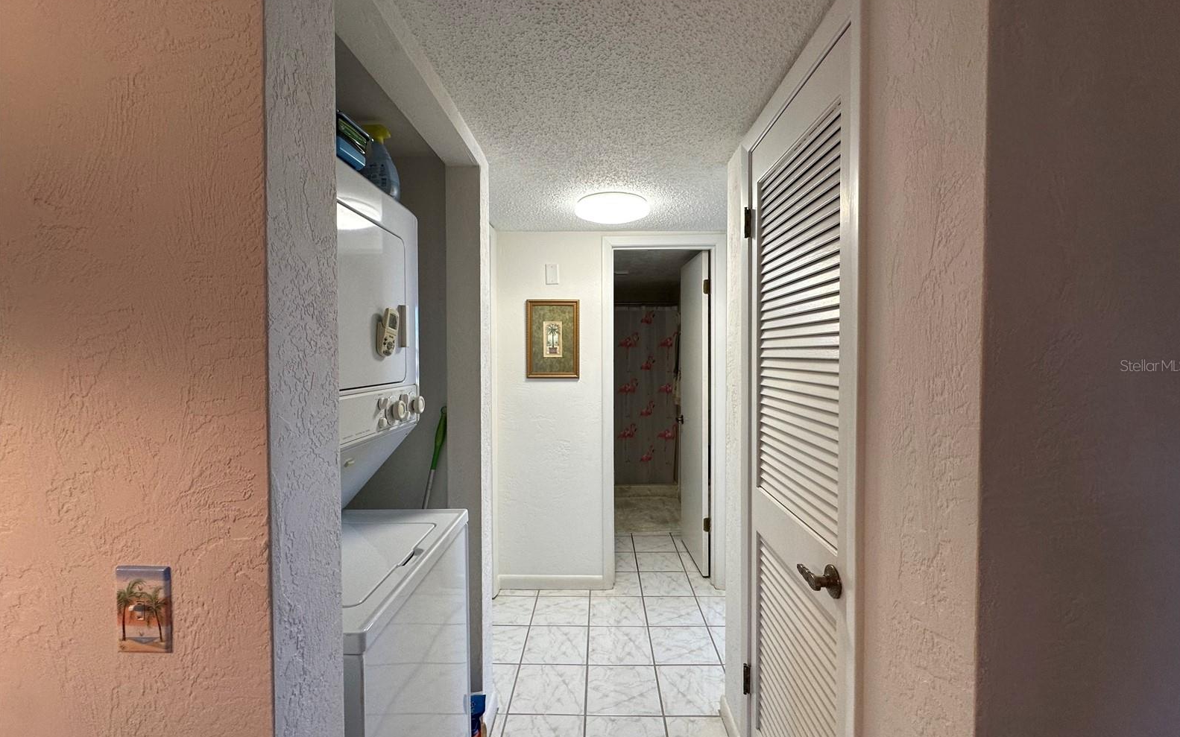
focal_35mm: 15
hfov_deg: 101.5
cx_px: 594
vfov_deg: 74.8
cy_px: 365
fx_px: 482
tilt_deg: -2.8
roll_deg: +0.7
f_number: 2.2
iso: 125
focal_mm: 2.22
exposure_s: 1/120
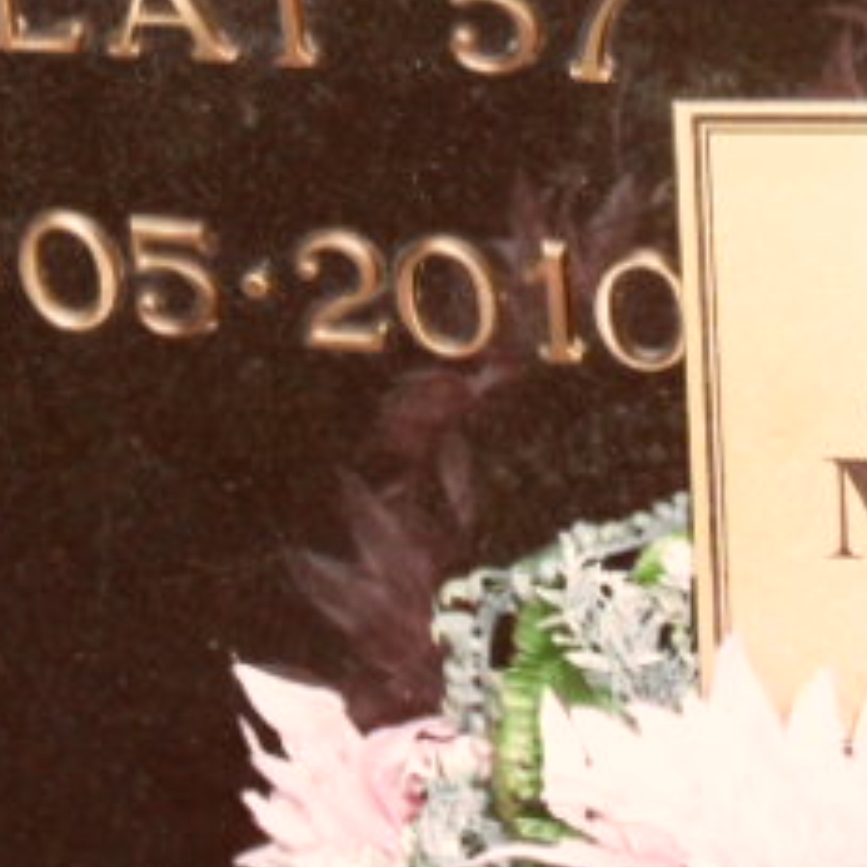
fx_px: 4449
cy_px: -218
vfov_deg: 10.9
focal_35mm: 157
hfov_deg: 11.1
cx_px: 432
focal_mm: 6.5
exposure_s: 1/45
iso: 200
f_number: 3.6
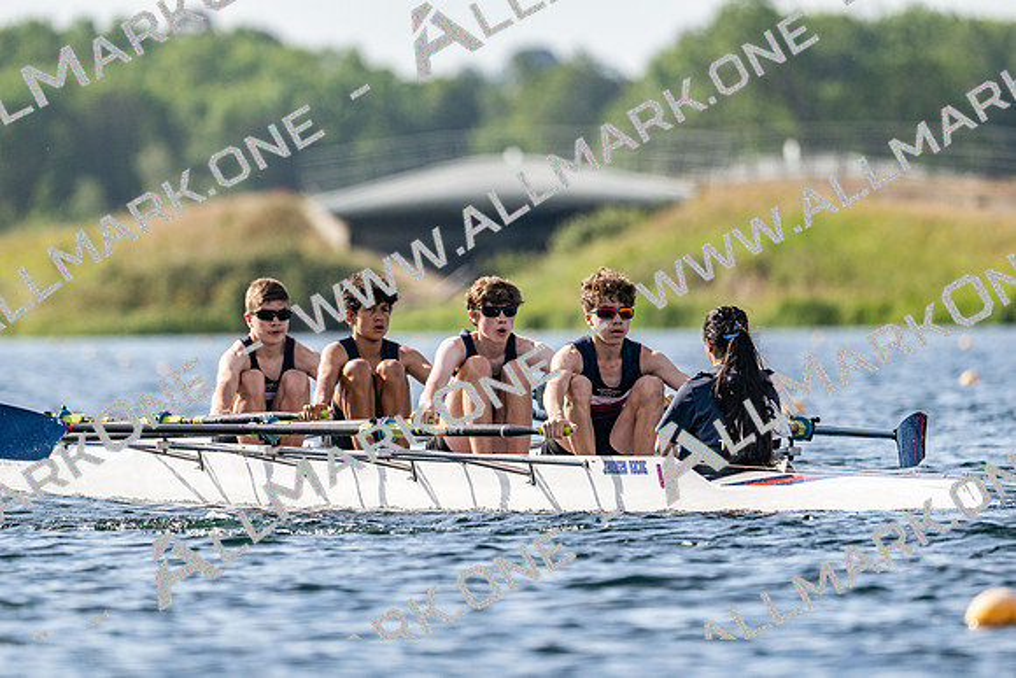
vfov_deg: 2.3
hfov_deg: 3.4
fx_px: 16945
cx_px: 508
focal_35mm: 600
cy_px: 339
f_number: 4.5
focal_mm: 400
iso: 360
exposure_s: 1/2500
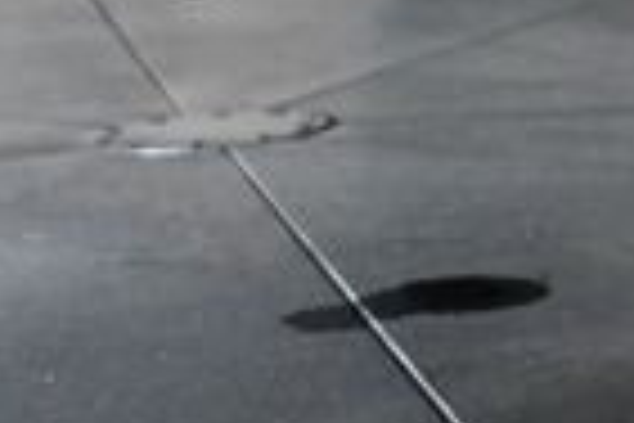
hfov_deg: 12.1
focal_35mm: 150
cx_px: 1281
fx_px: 2641
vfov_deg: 8.8
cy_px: -315
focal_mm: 22
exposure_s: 1/60
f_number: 4
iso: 4500
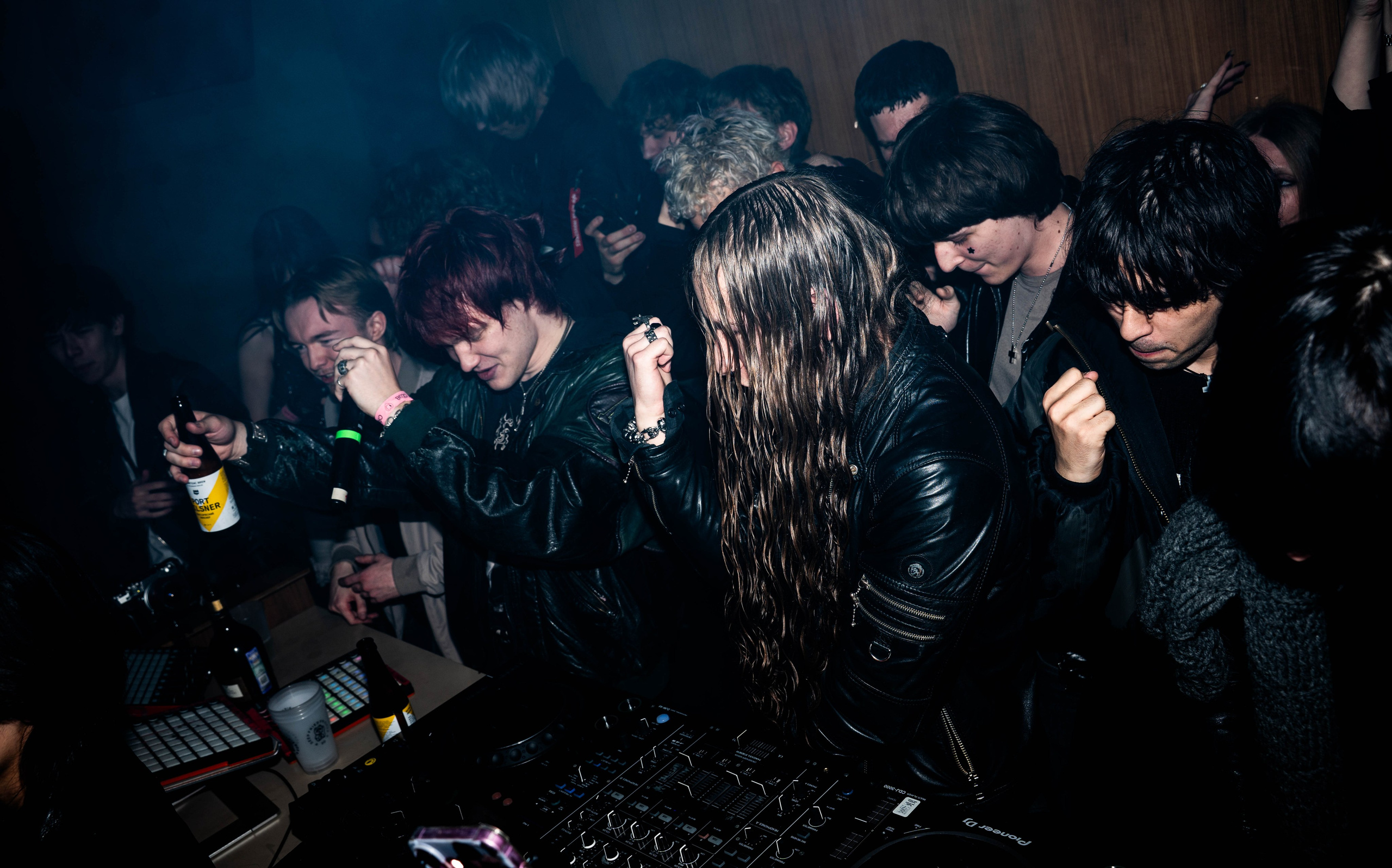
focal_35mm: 29
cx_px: 696
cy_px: 405
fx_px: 1083
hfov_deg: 65.5
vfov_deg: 43.7
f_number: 5.6
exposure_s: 1/200
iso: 160
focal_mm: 28
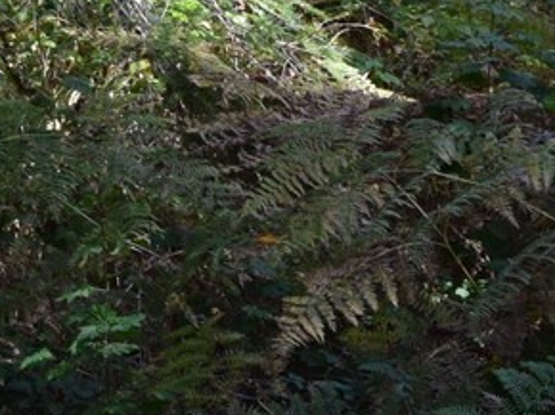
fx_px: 2435
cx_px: -579
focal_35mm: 152
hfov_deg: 11.6
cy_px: -301
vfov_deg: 9.3
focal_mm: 18
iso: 400
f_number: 6.3
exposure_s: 1/160
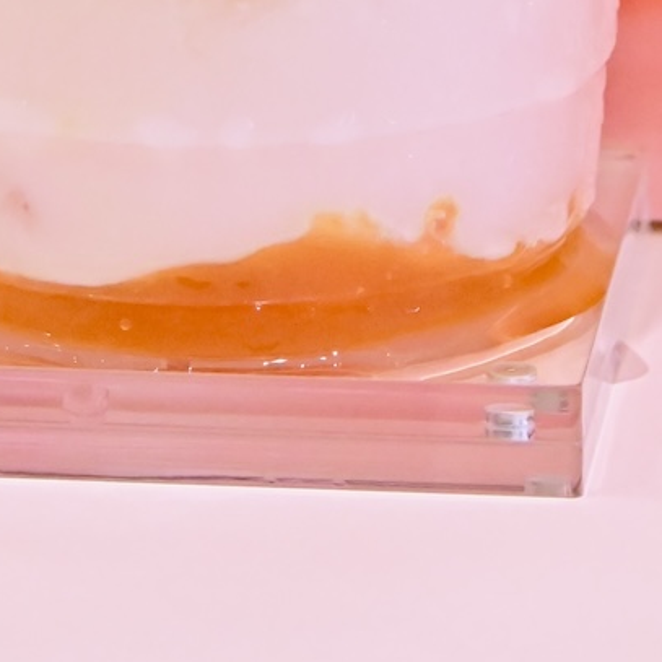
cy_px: -294
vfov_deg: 6.1
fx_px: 6101
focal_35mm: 282
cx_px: 270
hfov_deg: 6.2
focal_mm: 60
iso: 4000
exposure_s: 1/160
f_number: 7.1
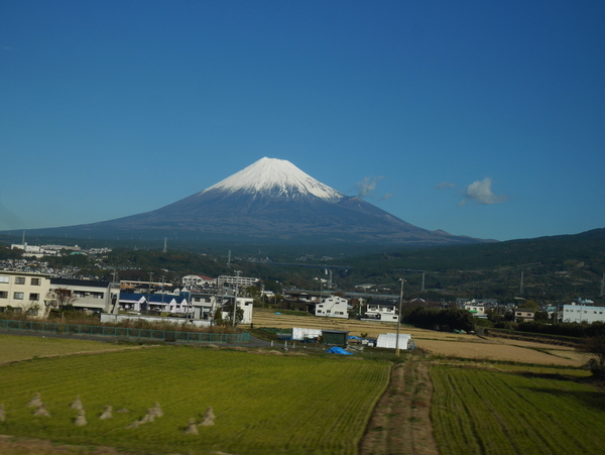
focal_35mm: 50
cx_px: 302
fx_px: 875
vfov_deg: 29.1
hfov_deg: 38.2
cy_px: 228
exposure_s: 1/320
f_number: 10
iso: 200
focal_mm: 25
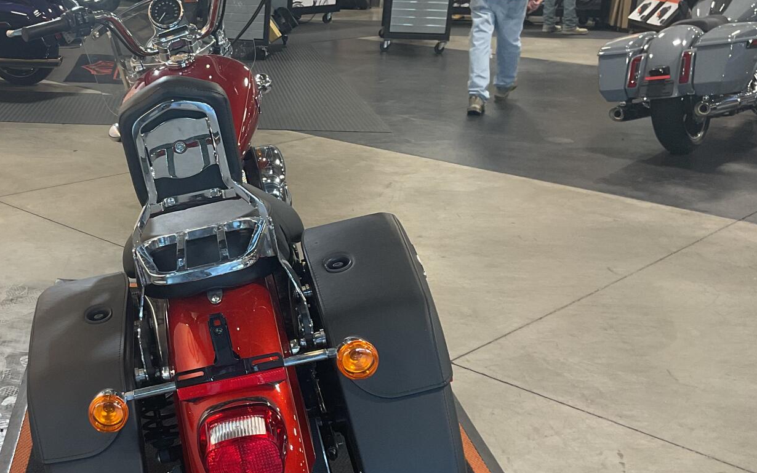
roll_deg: -0.4
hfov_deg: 39.0
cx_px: 168
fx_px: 1031
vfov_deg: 25.8
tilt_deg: -18.5
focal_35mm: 50
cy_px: 251
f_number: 1.8
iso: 64
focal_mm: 3
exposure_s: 1/50
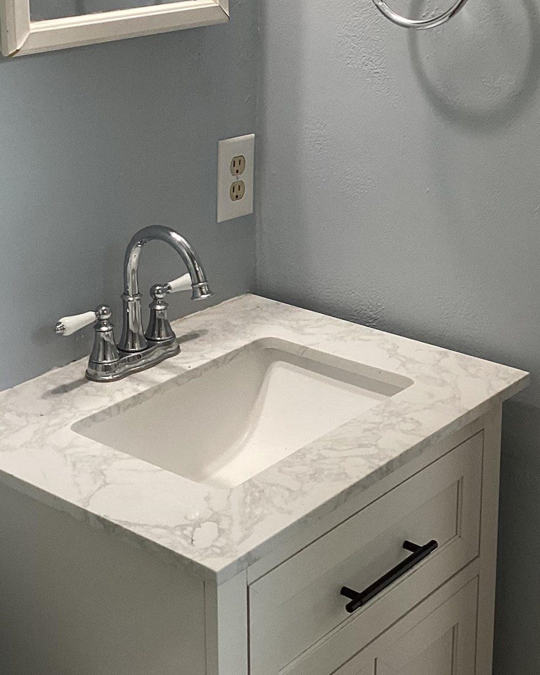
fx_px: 1259
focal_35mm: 63
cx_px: 240
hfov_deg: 24.2
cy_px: 189
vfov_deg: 29.7
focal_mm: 3.3
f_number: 2.4
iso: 80
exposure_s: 1/60
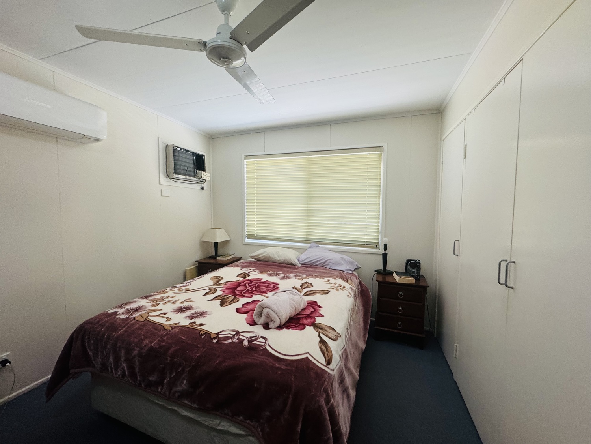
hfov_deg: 102.1
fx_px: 239
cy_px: 222
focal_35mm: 14
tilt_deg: -5.4
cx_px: 296
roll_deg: -0.5
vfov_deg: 85.7
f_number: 2.2
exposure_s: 1/100
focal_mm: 2.22
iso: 200
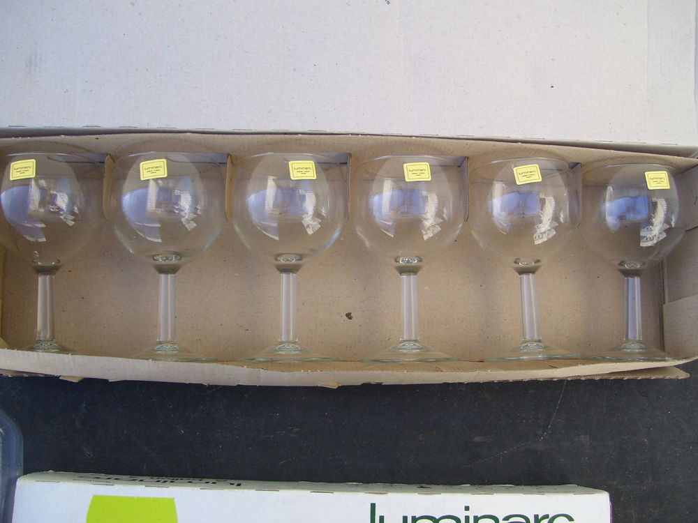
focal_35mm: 37
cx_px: 349
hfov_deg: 50.1
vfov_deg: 38.7
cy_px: 262
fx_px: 746
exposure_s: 1/350
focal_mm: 6
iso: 80
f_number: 2.7
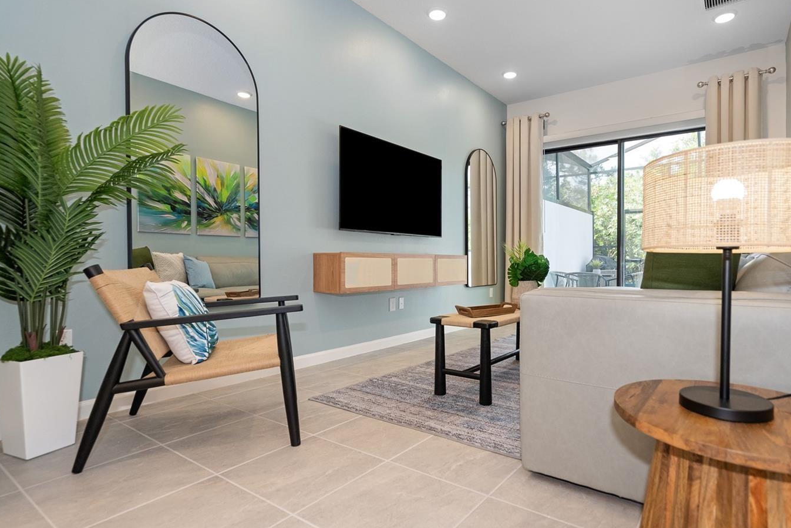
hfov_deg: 86.6
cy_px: 282
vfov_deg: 64.5
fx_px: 418
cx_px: 437
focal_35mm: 19
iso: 640
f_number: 4
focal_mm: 16
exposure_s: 1/160
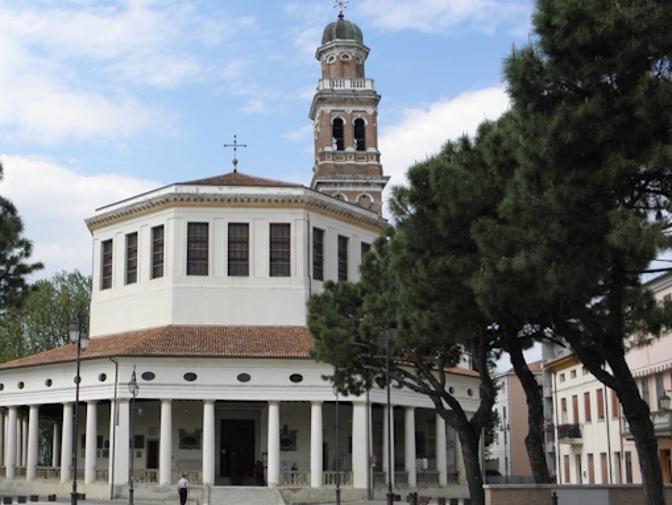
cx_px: 204
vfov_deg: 32.2
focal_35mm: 45
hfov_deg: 41.3
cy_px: 291
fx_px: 874
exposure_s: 1/250
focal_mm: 5
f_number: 7
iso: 100
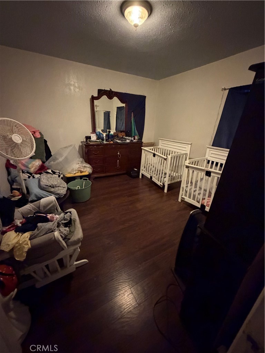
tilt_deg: -19.4
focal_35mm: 14
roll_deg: -3.1
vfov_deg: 102.1
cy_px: 176
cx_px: 132
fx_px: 143
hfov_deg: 85.7
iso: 1600
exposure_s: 1/30
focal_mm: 2.22
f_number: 2.2
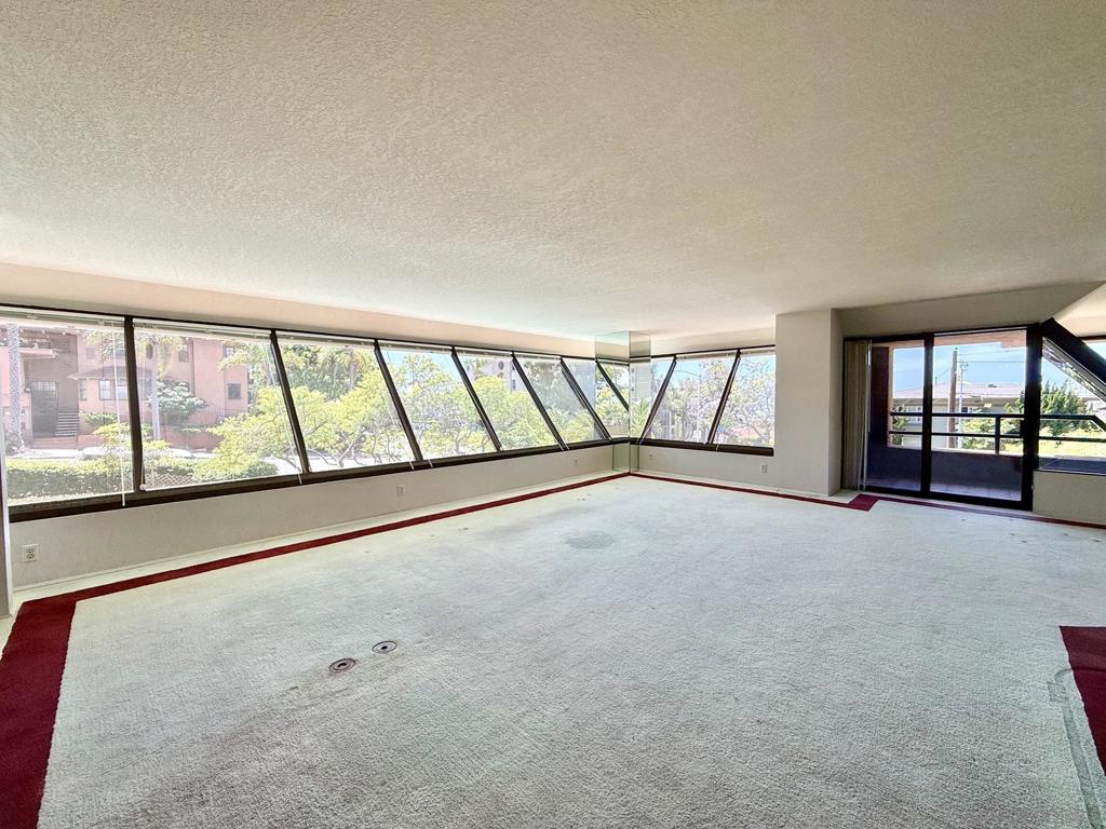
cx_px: 553
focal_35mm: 14
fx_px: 447
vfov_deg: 85.7
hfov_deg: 102.1
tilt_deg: -1.5
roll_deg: +0.3
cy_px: 414
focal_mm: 2.22
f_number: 2.2
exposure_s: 1/205
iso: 64
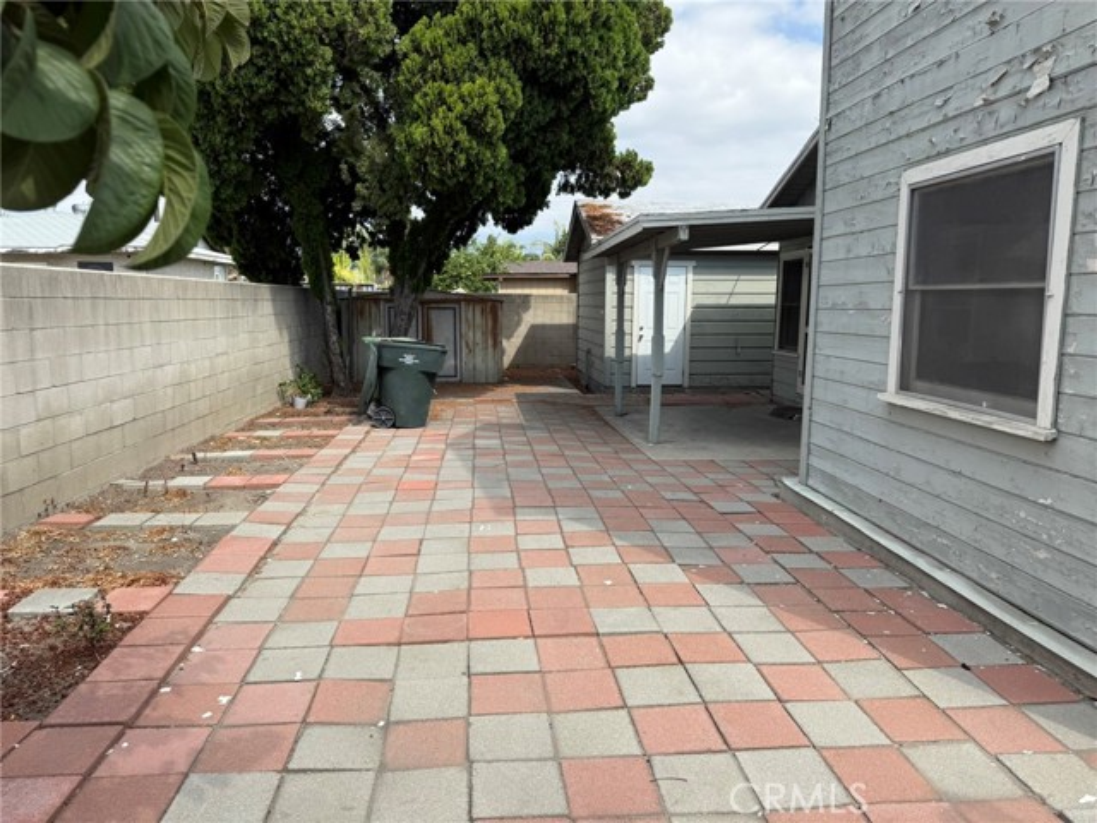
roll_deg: +0.0
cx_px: 548
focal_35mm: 24
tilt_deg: -7.0
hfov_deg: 71.6
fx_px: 761
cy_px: 412
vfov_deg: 56.8
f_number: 1.78
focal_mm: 6.76
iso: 80
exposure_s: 1/2232
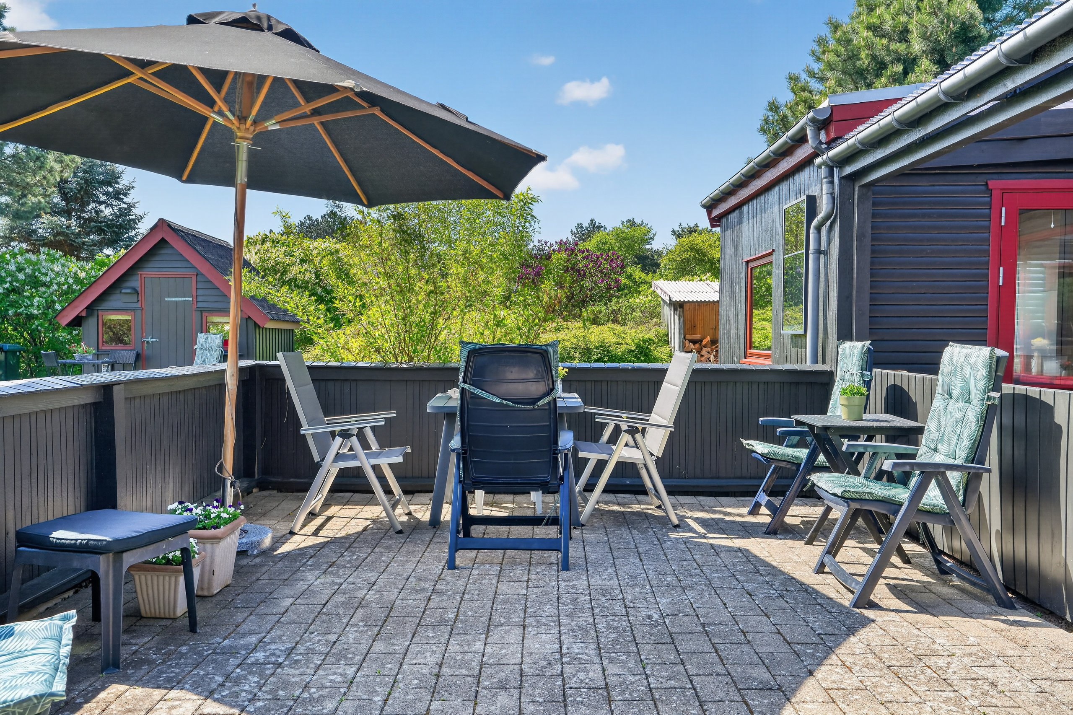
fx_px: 894
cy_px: 358
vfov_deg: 43.6
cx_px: 536
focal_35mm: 30
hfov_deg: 61.9
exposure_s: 1/80
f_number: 8
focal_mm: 30
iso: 400
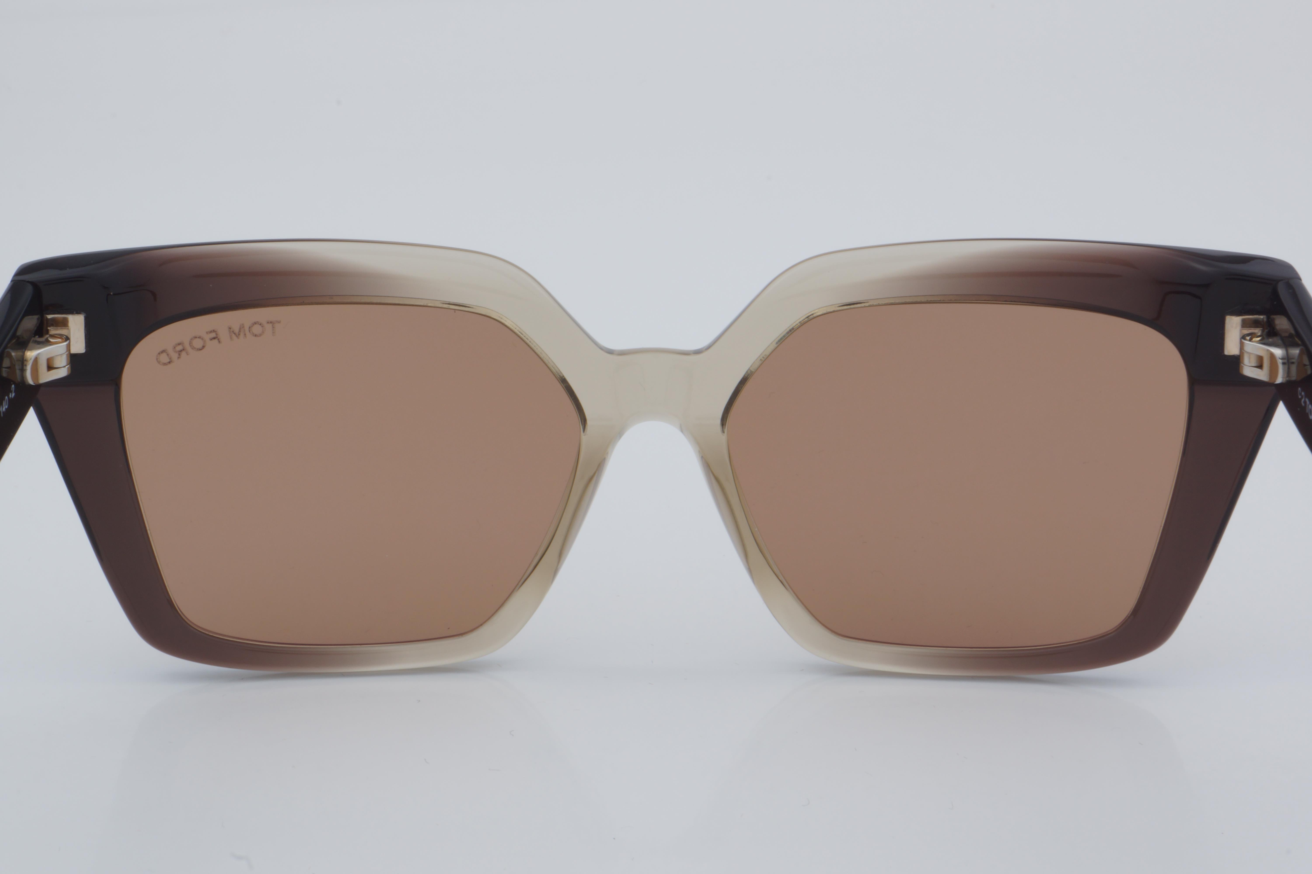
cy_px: 437
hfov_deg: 27.0
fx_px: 2733
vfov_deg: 18.2
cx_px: 656
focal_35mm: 75
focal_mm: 50
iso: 100
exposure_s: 1/4
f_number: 32
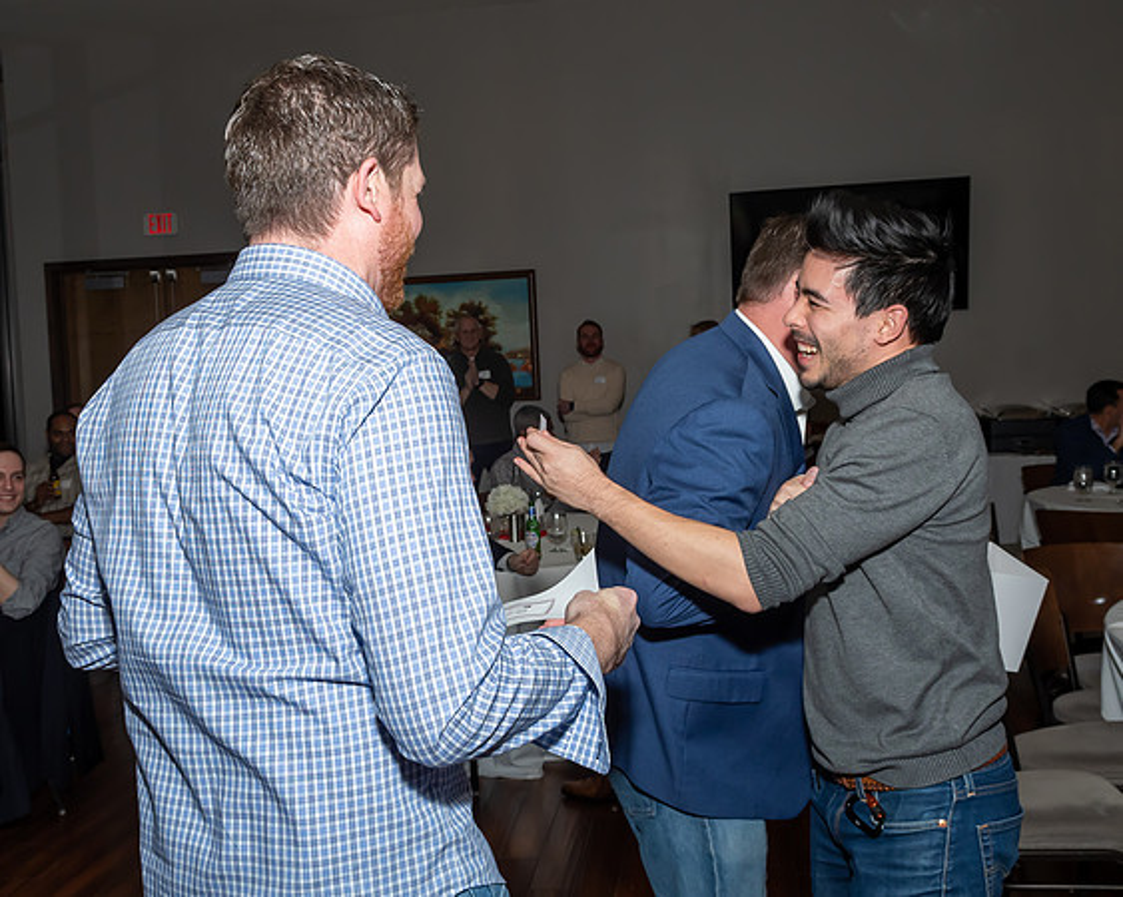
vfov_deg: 39.1
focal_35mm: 38
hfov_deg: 47.8
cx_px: 489
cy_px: 429
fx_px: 1264
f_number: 7.1
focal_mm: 18
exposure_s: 1/250
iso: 400
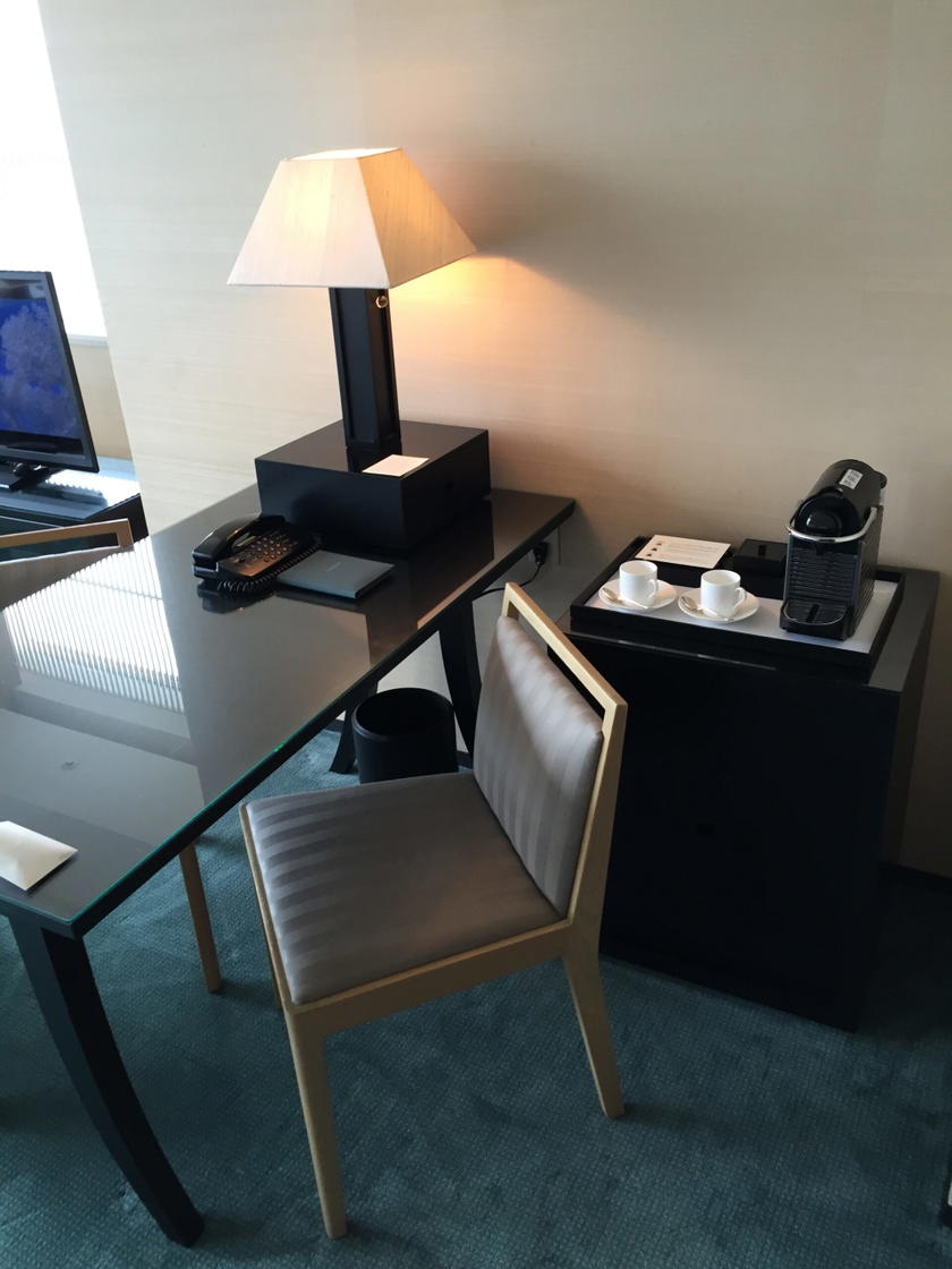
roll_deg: +3.6
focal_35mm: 29
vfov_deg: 61.7
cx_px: 476
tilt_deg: -24.8
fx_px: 1063
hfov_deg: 48.2
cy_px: 634
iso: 64
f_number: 2.2
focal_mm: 4.15
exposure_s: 1/30
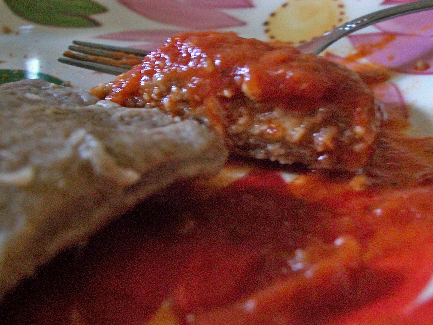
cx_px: 216
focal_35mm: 45
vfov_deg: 32.2
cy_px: 162
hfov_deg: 42.1
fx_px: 563
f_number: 3
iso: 200
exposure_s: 1/8
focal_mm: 7.6
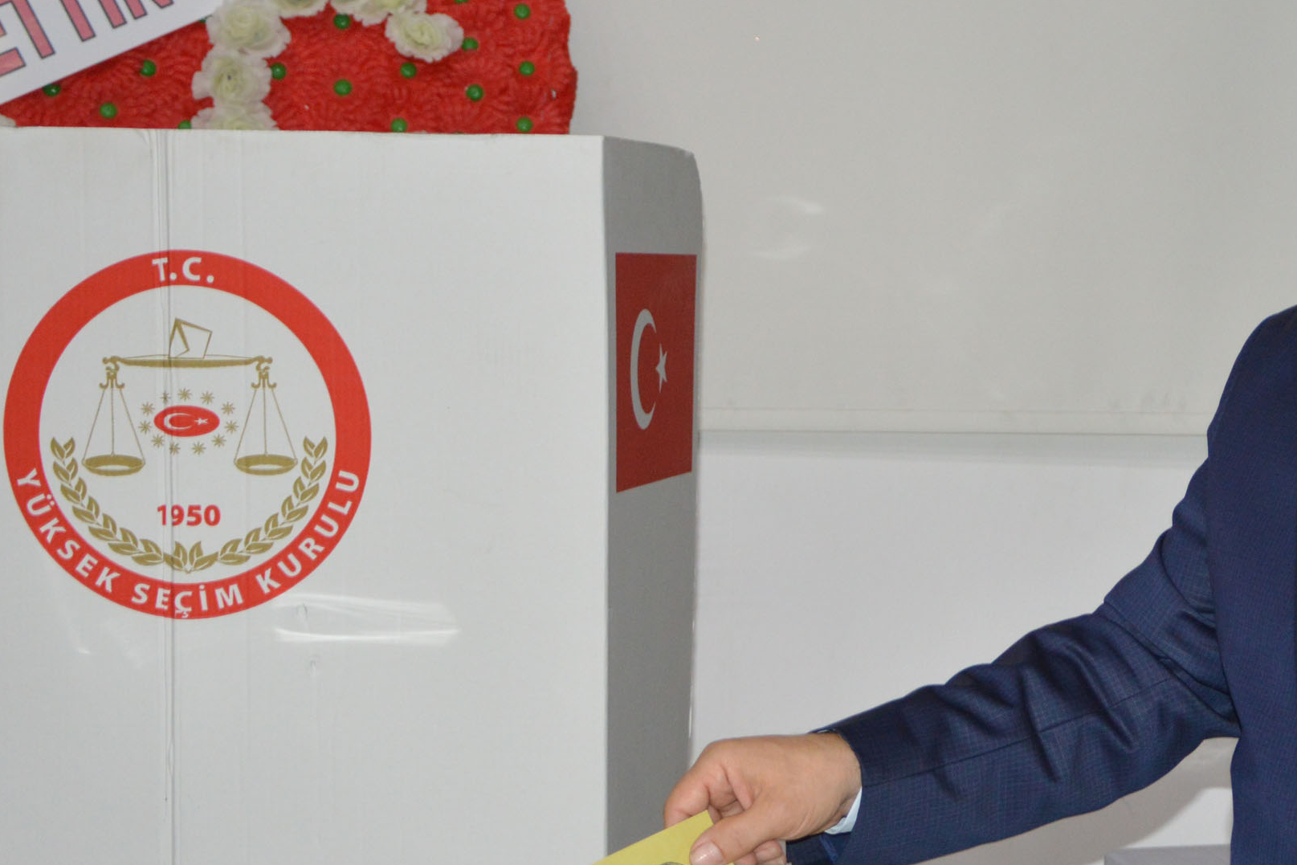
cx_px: 1076
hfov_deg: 25.1
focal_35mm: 79
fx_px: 2846
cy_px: 573
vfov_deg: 17.2
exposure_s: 1/60
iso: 720
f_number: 4.2
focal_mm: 30
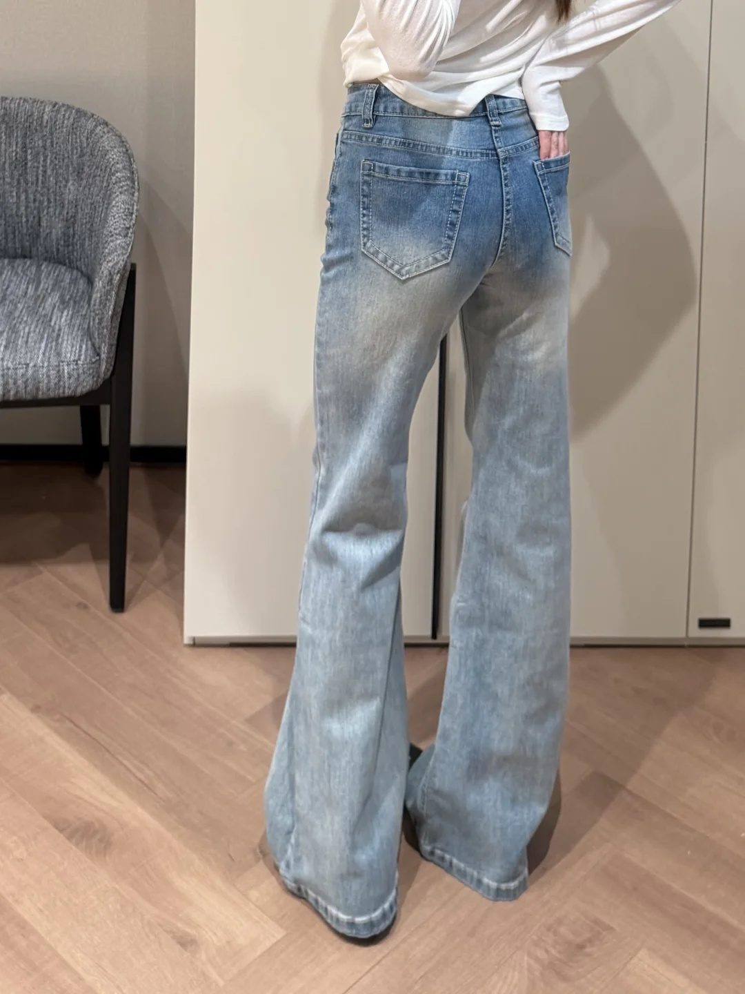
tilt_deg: -11.8
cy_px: 497
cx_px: 372
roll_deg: -1.0
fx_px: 689
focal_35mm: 24
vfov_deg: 71.6
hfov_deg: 56.8
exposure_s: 1/100
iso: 200
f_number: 1.78
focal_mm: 6.76
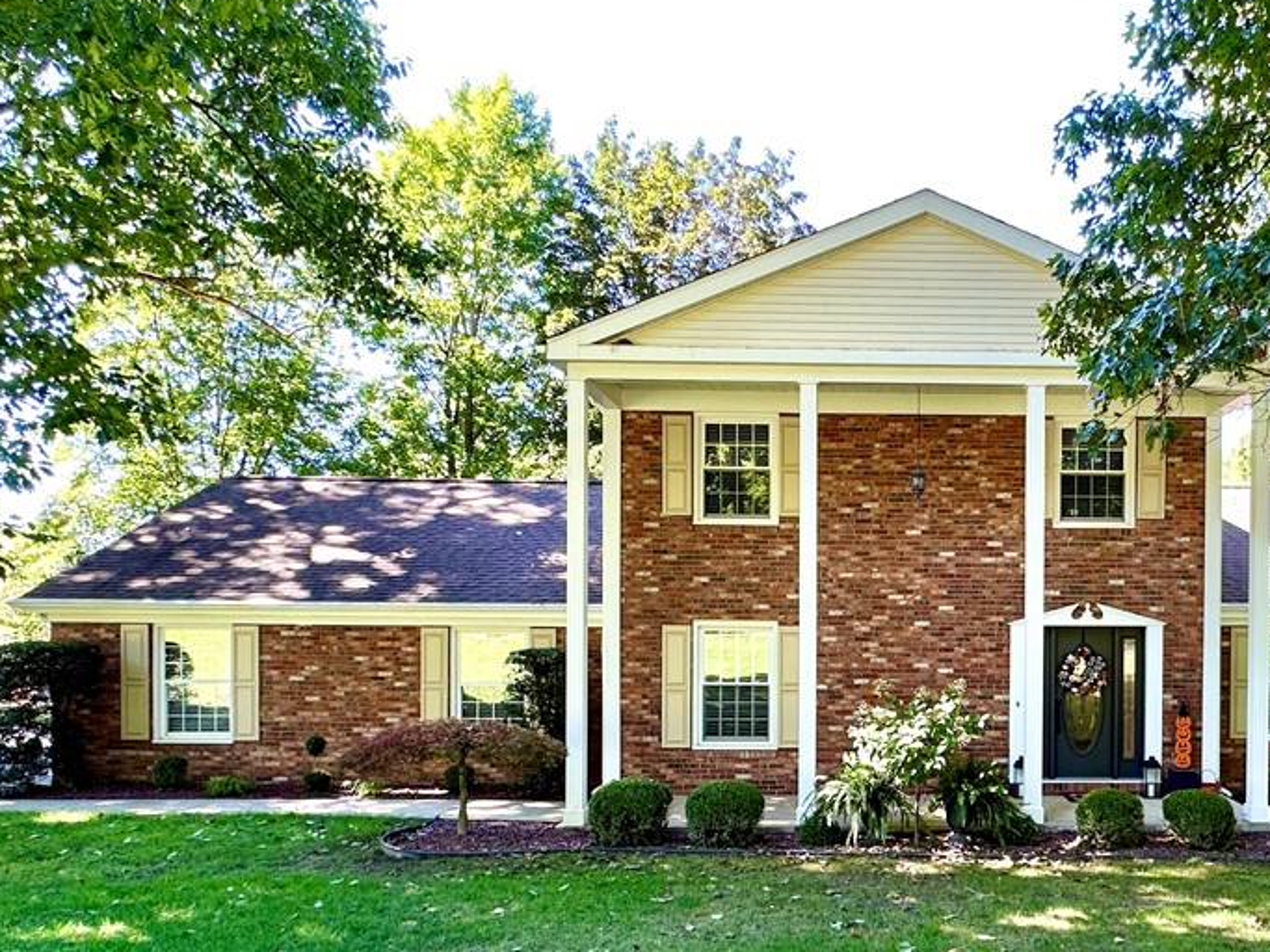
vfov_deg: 63.4
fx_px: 770
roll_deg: -0.1
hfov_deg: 76.4
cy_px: 508
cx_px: 850
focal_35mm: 21
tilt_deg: -1.0
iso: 80
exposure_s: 1/99
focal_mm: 2.22
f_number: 2.2
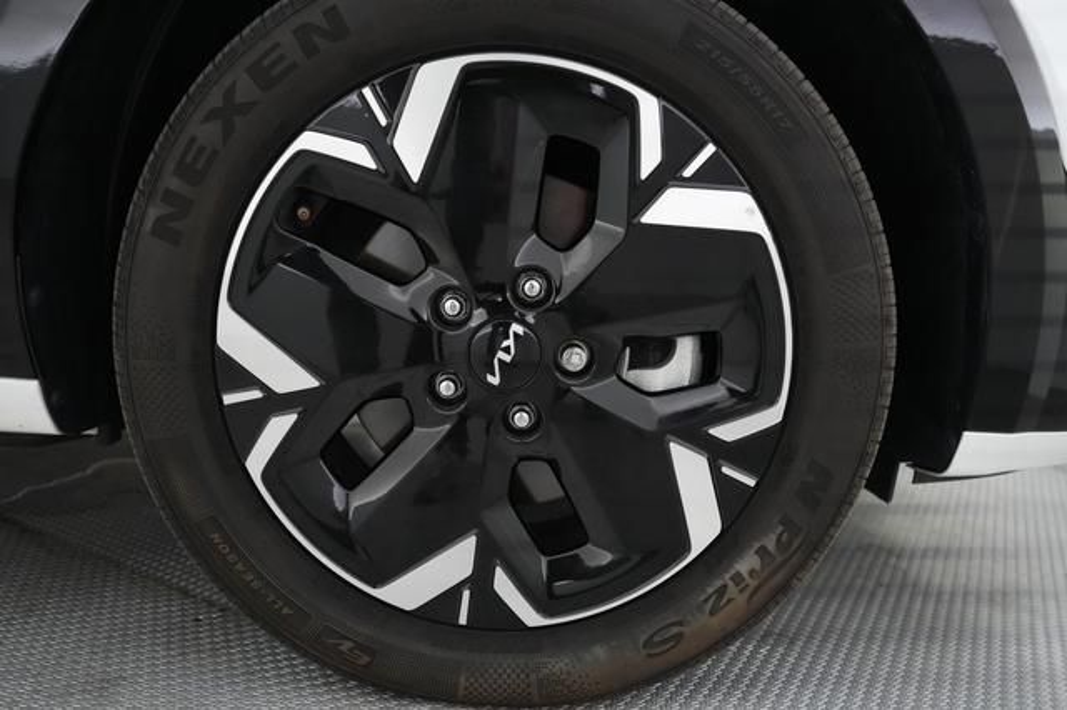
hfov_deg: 69.4
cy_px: 355
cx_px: 534
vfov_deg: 49.5
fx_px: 770
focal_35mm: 26
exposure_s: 1/320
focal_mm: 26
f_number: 2.8
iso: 6400
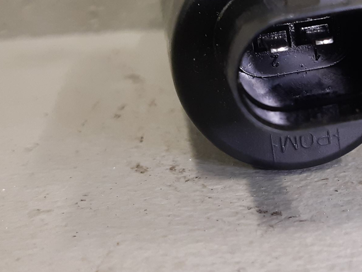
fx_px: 471
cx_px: 287
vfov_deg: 31.8
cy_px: 84
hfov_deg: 40.4
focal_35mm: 45
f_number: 1.7
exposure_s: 1/50
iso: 160
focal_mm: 3.93
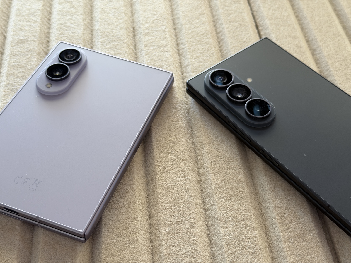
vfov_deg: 30.3
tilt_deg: -48.6
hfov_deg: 39.7
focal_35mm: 48
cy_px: 132
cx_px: 176
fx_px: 487
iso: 100
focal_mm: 6.76
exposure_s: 1/90
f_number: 1.78
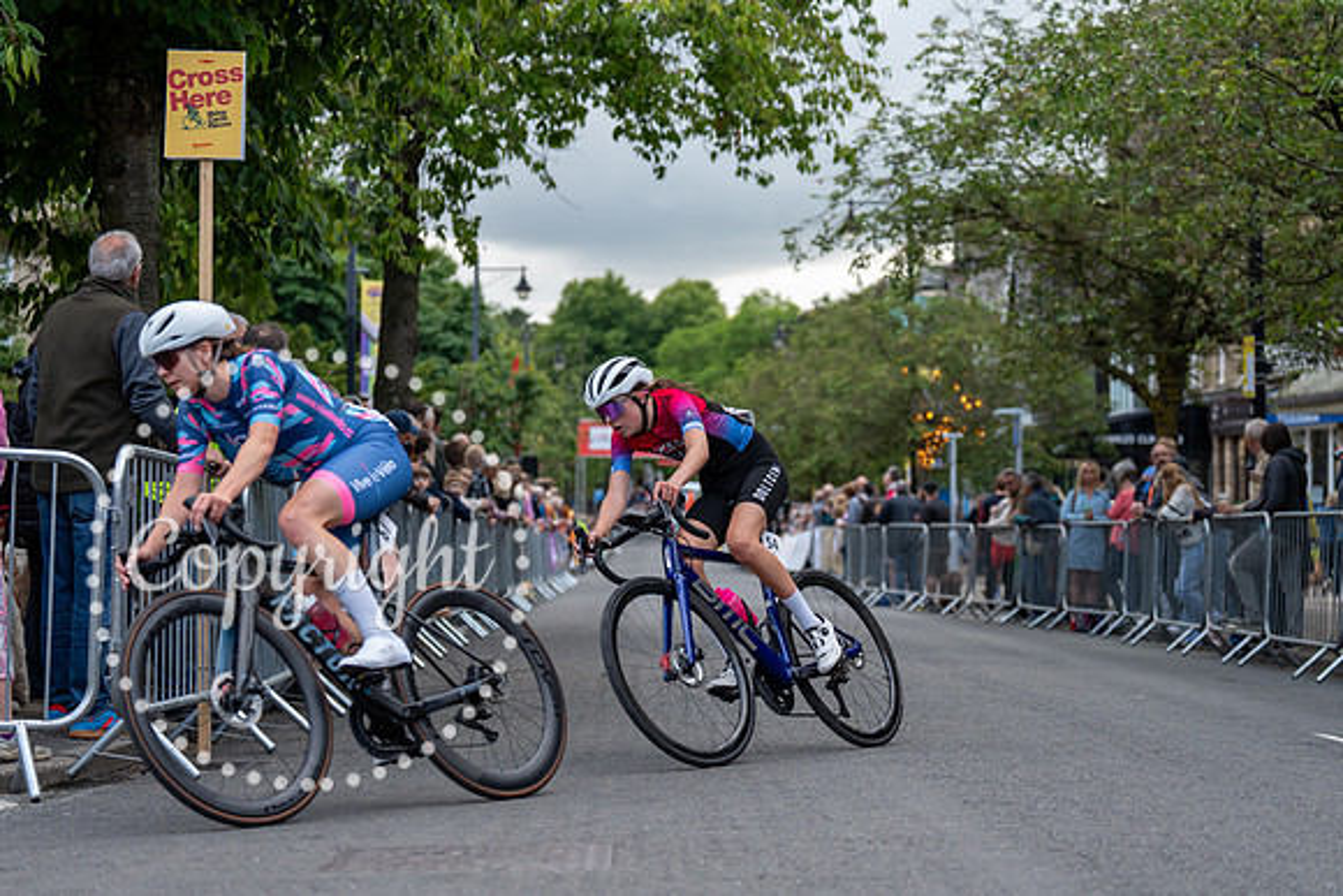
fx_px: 2842
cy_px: 448
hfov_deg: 26.6
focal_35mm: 76
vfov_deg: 17.9
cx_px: 672
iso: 640
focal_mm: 70
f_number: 2.8
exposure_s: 1/800
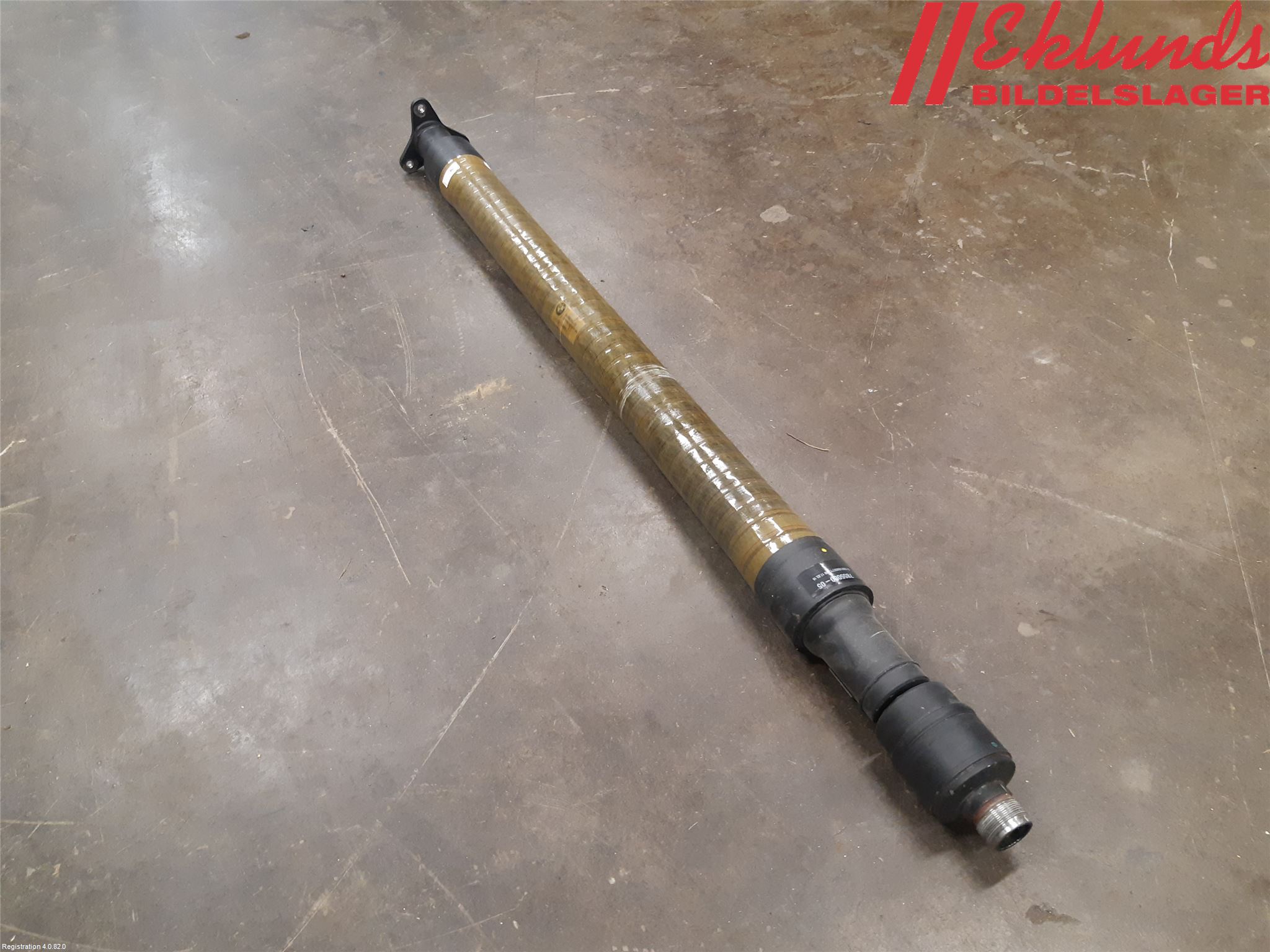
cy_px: 476
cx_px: 635
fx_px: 954
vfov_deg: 53.1
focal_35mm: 26
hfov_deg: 67.3
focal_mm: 3.93
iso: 250
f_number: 1.7
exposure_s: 1/50
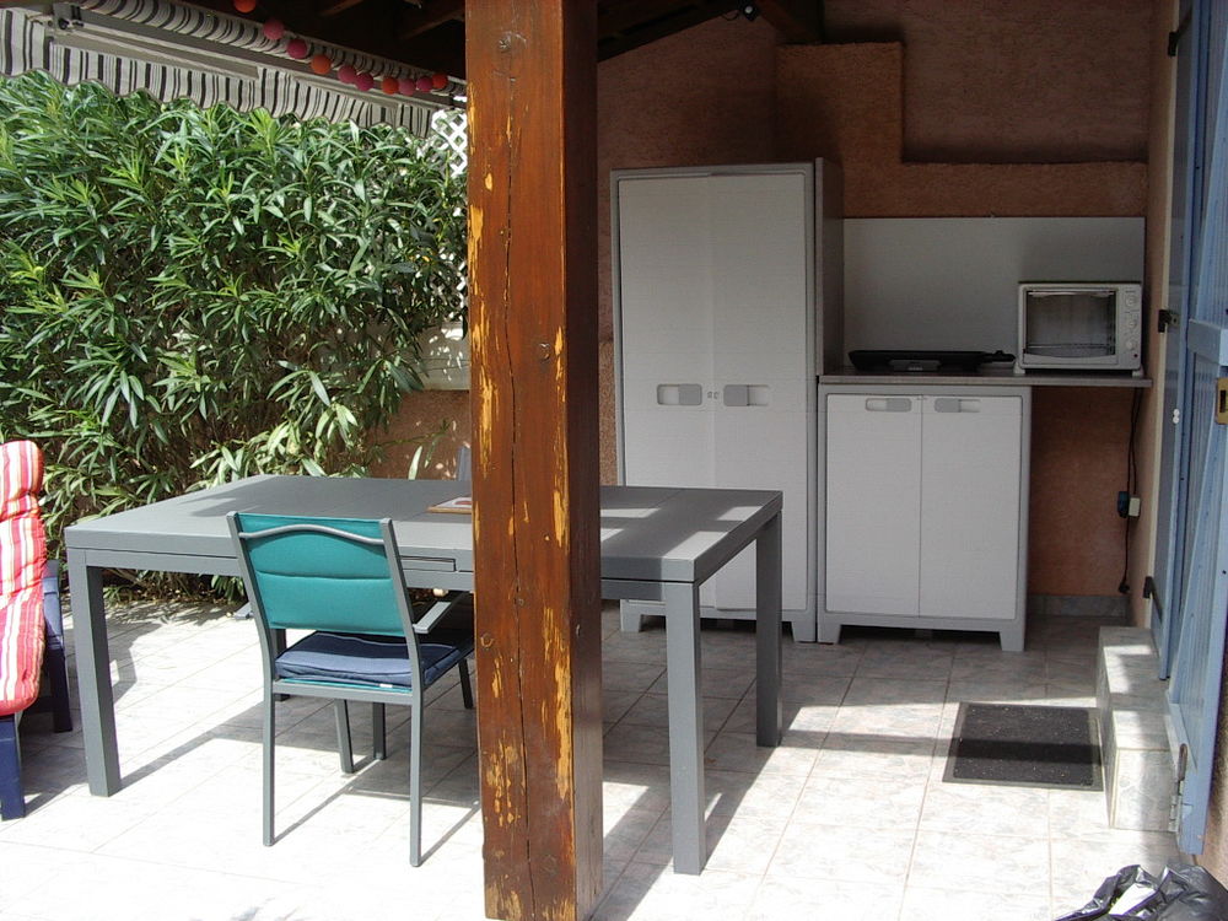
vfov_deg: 37.7
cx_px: 614
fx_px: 1348
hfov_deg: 49.0
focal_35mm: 38
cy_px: 460
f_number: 4.8
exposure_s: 1/125
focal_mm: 5.8
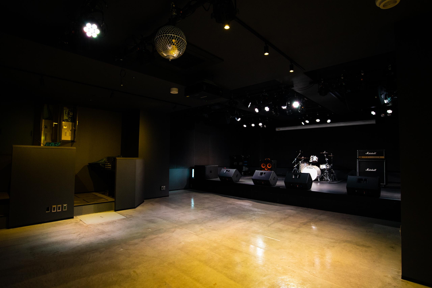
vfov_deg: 67.4
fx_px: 216
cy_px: 144
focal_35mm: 18
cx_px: 216
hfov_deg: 90.0
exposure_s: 1/30
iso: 3200
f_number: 9
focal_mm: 18
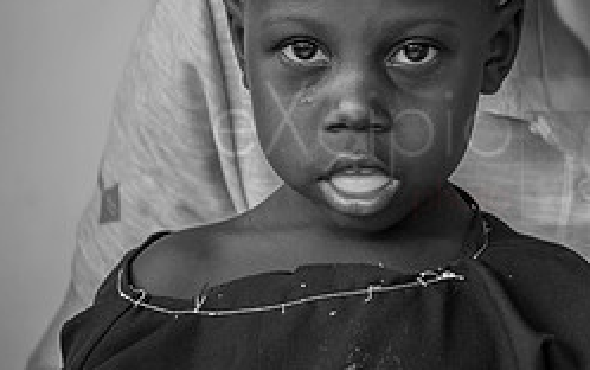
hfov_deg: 4.1
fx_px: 8238
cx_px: 645
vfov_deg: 2.6
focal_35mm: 512
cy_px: 113
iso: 320
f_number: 4
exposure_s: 1/200
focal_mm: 200
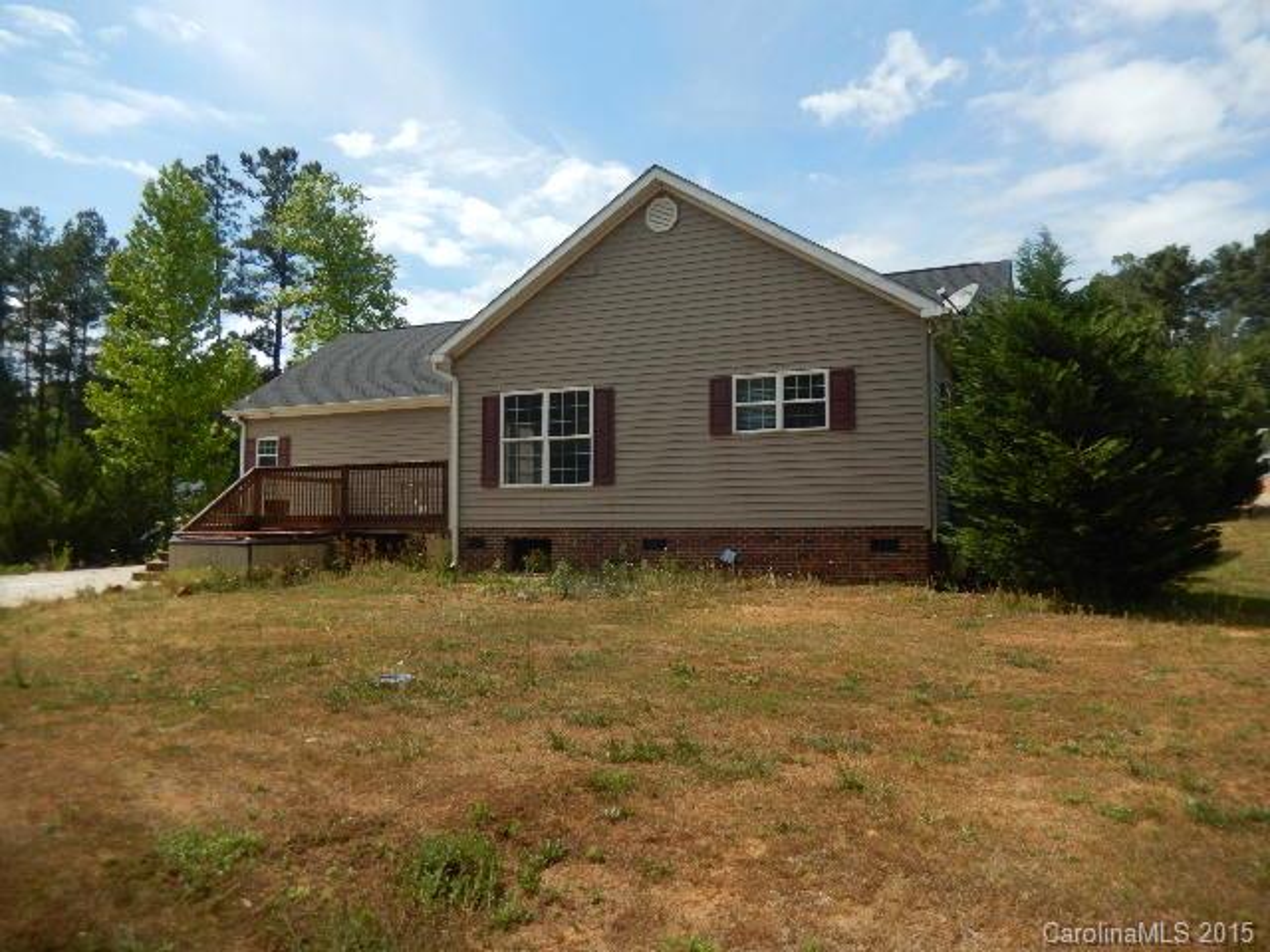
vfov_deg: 54.9
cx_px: 635
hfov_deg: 69.4
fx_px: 917
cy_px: 476
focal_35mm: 25
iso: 125
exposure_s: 1/400
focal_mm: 4.5
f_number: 6.8
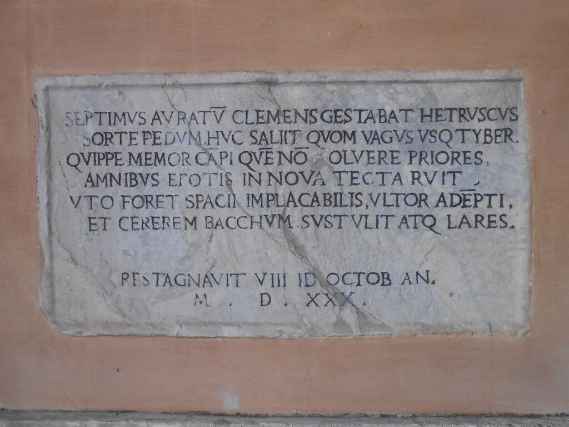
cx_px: 284
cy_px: 214
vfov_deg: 53.1
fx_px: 427
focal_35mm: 26
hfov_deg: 67.3
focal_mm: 4.6
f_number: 3.5
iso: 80
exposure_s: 1/40
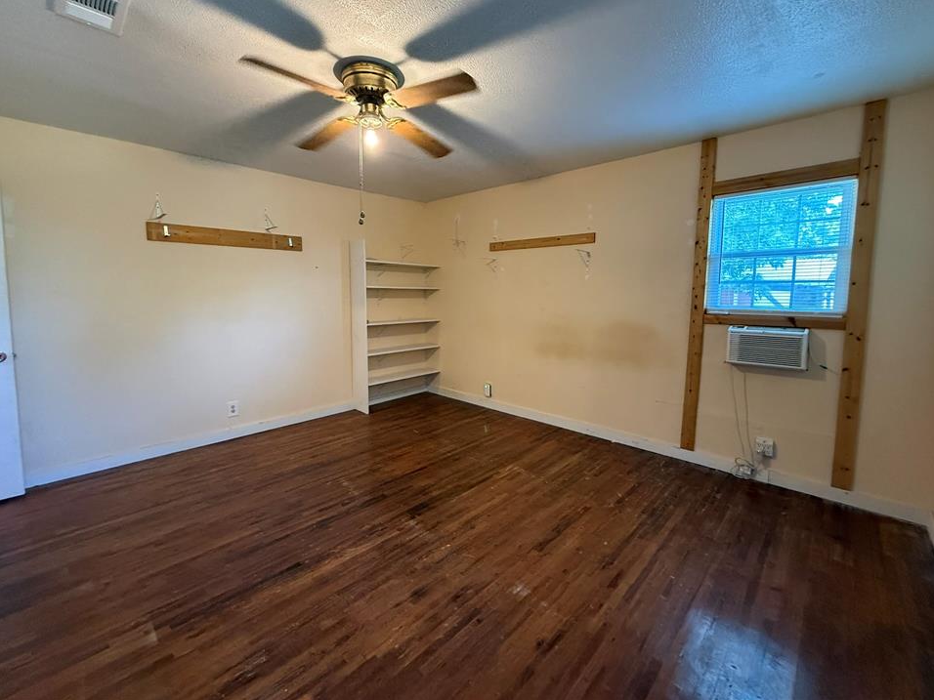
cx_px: 468
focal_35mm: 15
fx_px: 405
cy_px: 327
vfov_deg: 81.6
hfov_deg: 98.2
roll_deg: -0.7
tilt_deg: -4.0
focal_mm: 2.22
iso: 640
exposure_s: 1/60
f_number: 2.2
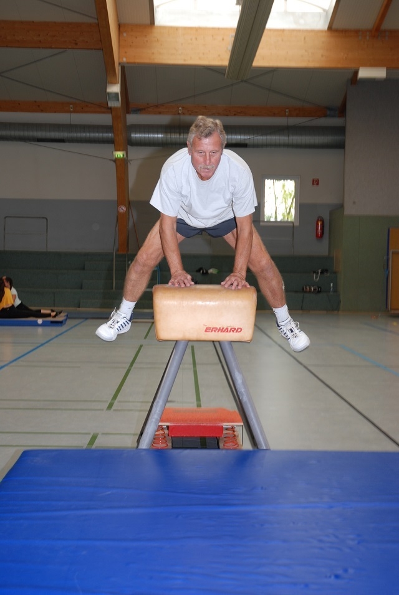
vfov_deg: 35.0
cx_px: 200
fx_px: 945
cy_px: 298
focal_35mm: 57
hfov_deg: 23.8
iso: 200
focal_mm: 38
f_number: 4.5
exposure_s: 1/80
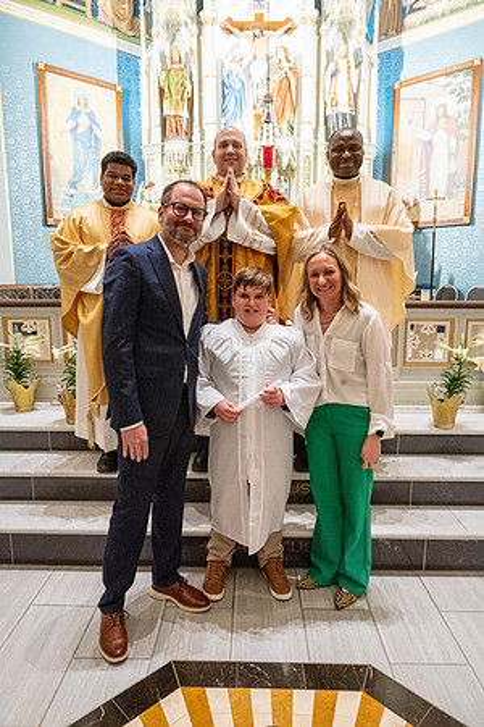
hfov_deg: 53.1
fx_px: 484
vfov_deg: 73.7
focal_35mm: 24
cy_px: 364
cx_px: 242
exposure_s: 1/60
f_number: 8
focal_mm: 24
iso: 5000
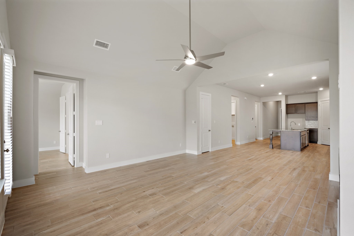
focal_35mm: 16
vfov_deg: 72.0
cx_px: 177
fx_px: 162
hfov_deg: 95.0
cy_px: 118
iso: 320
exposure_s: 1/13
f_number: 9
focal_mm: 16.5
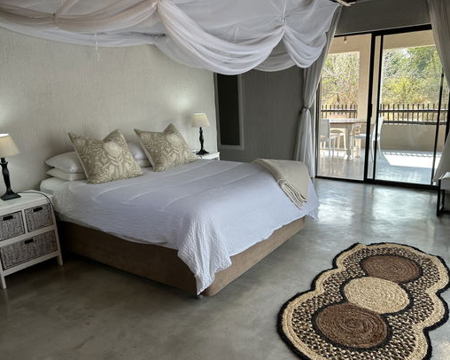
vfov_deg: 51.5
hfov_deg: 62.2
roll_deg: +2.3
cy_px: 181
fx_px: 373
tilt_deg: -13.2
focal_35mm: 28
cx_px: 229
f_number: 1.5
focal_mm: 5.7
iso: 32
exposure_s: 1/116
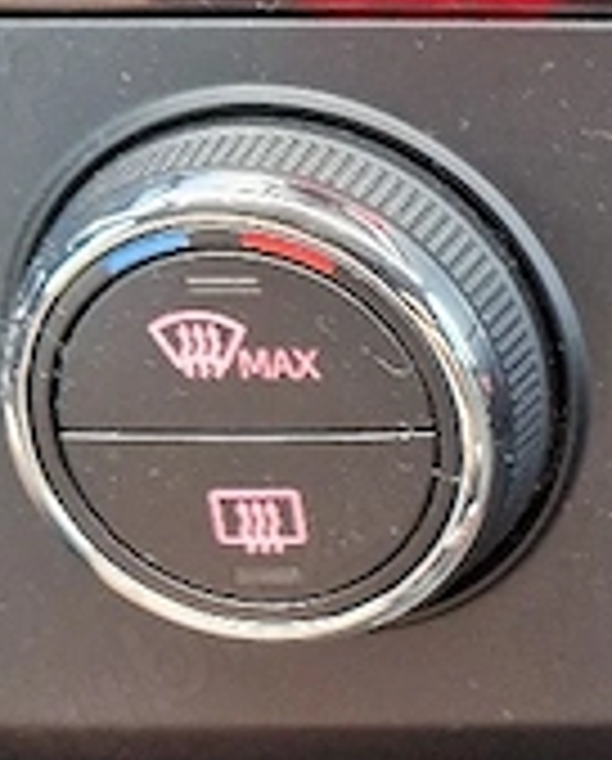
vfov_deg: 17.8
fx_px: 2391
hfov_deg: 13.0
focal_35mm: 106
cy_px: 702
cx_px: 1148
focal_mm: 5.4
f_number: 1.8
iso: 640
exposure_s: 1/100
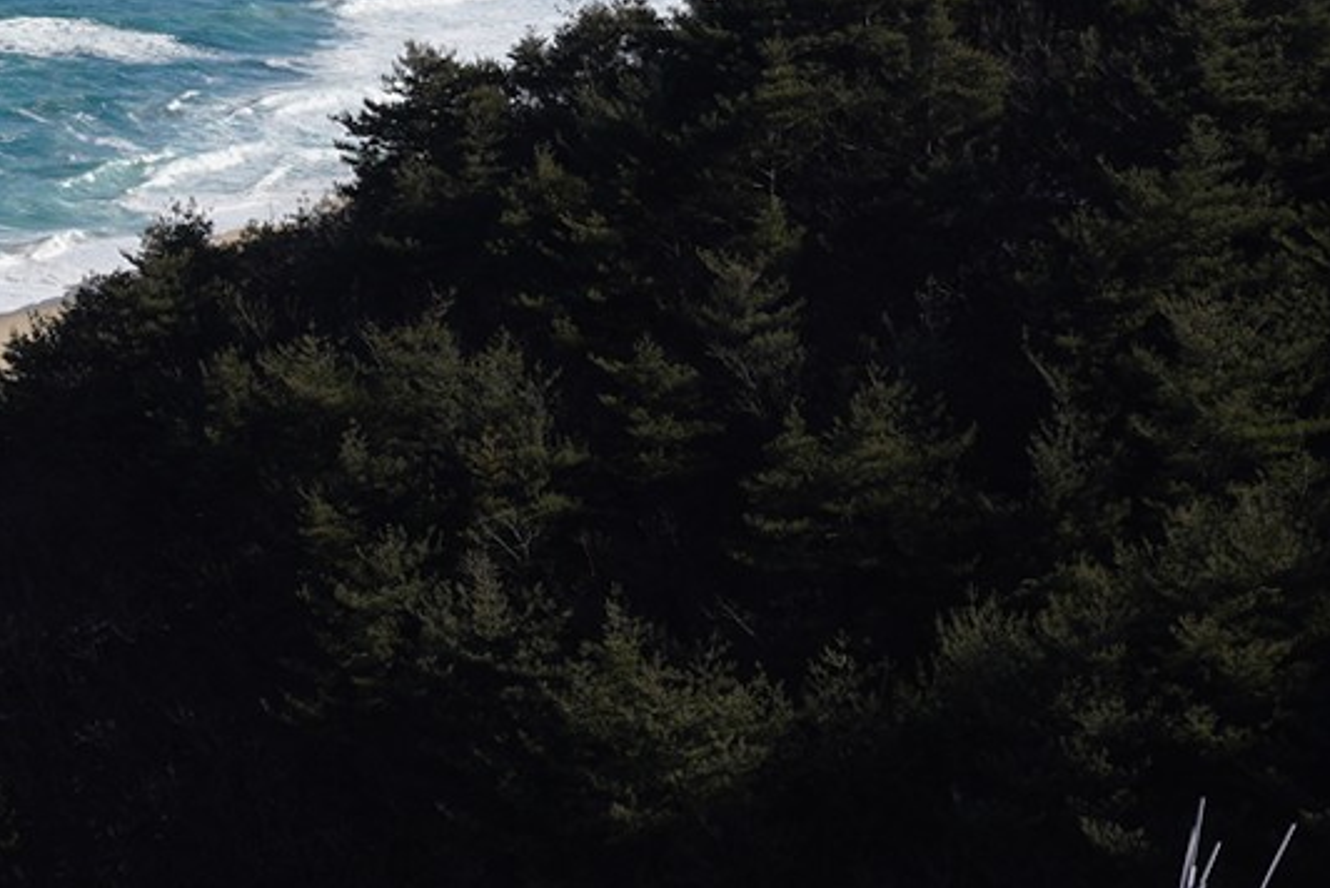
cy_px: 484
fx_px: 3881
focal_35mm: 105
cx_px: -664
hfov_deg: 17.5
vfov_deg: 13.1
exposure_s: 1/100
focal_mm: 28
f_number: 16
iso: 100
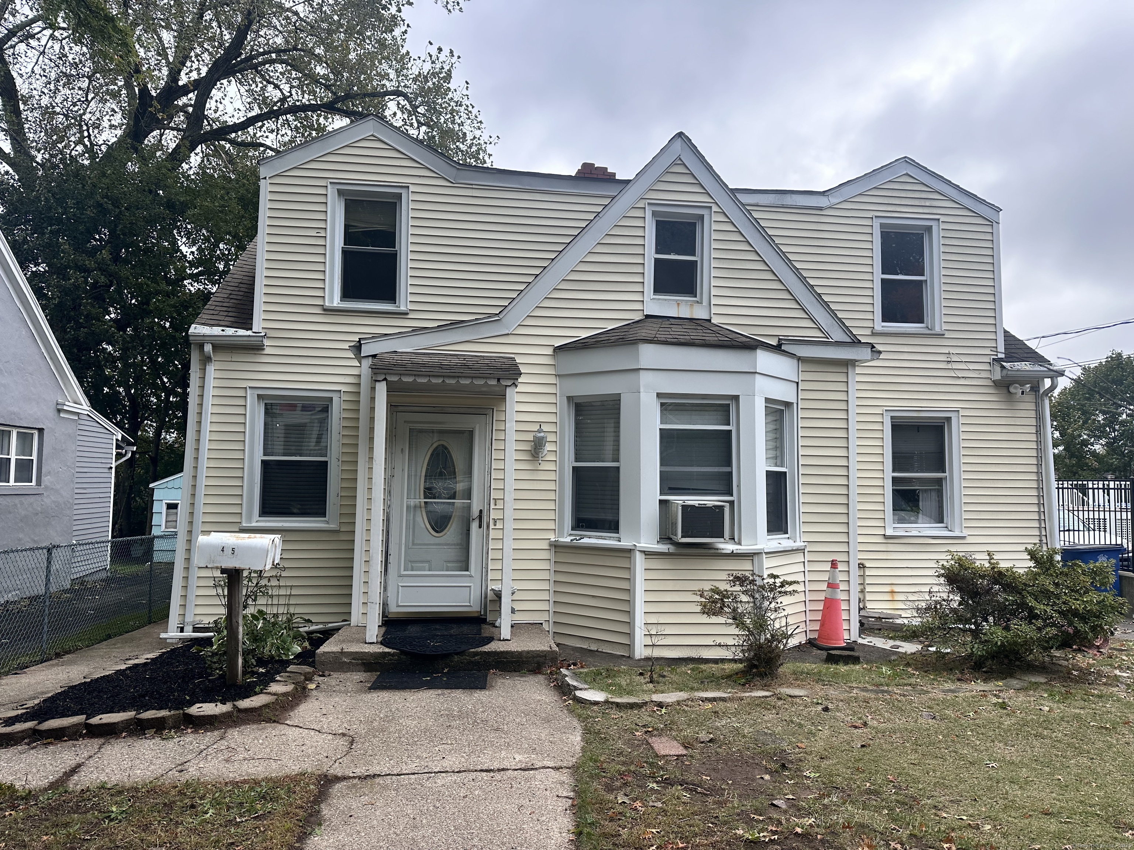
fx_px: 786
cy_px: 425
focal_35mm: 24
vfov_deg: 56.8
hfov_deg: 71.6
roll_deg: -1.0
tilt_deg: +3.5
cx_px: 567
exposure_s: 1/879
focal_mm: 6.86
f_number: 1.78
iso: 80
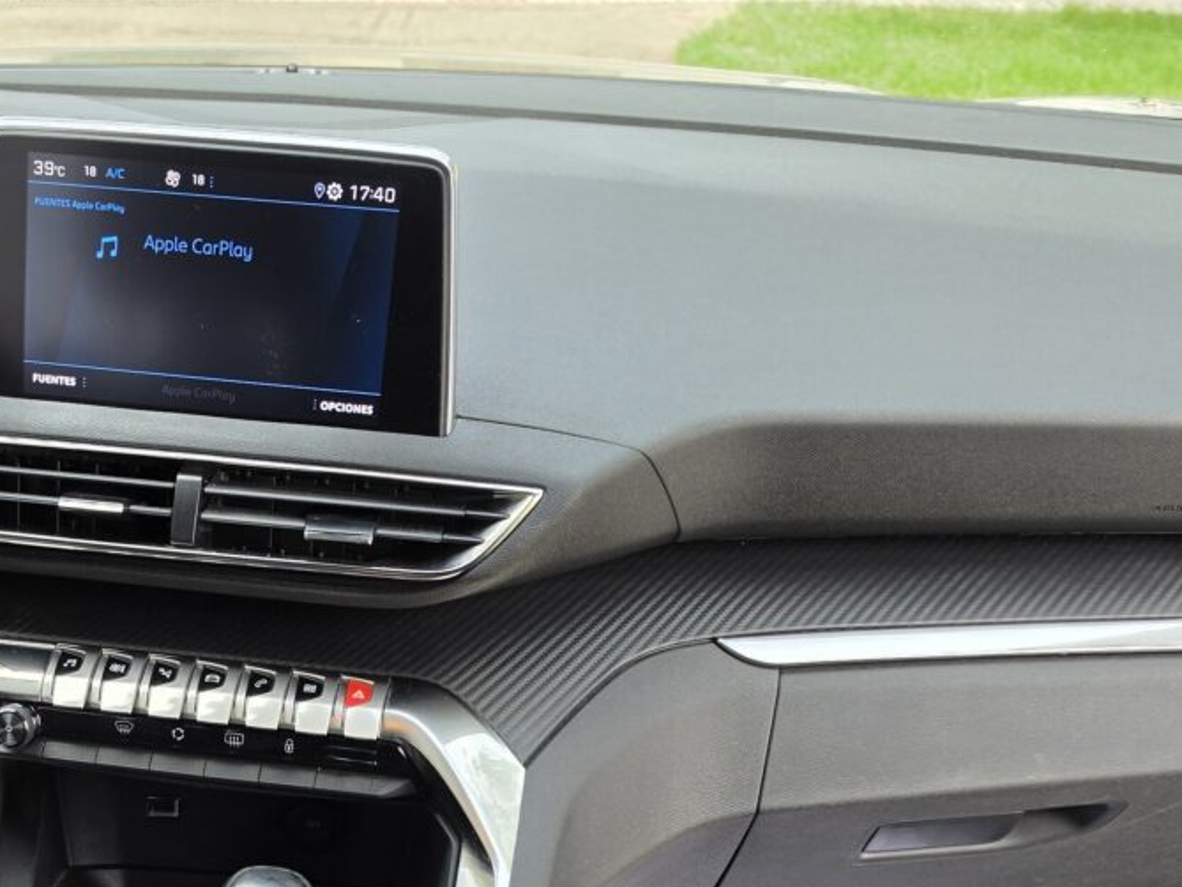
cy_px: 1055
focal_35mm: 55
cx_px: 216
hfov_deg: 33.8
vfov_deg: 24.2
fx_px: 1878
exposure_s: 1/180
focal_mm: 6.5
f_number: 1.4
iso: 32
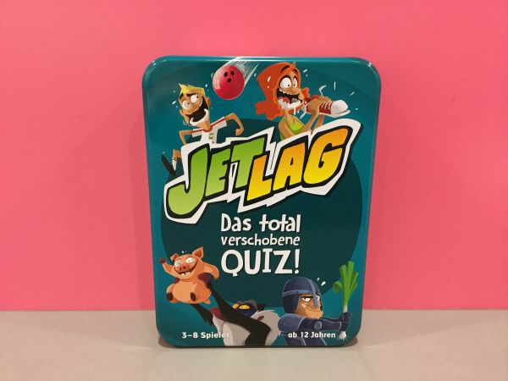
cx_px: 254
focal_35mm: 31
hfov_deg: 58.4
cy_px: 190
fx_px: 455
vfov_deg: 45.4
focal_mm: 3.3
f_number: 2.4
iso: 250
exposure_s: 1/17
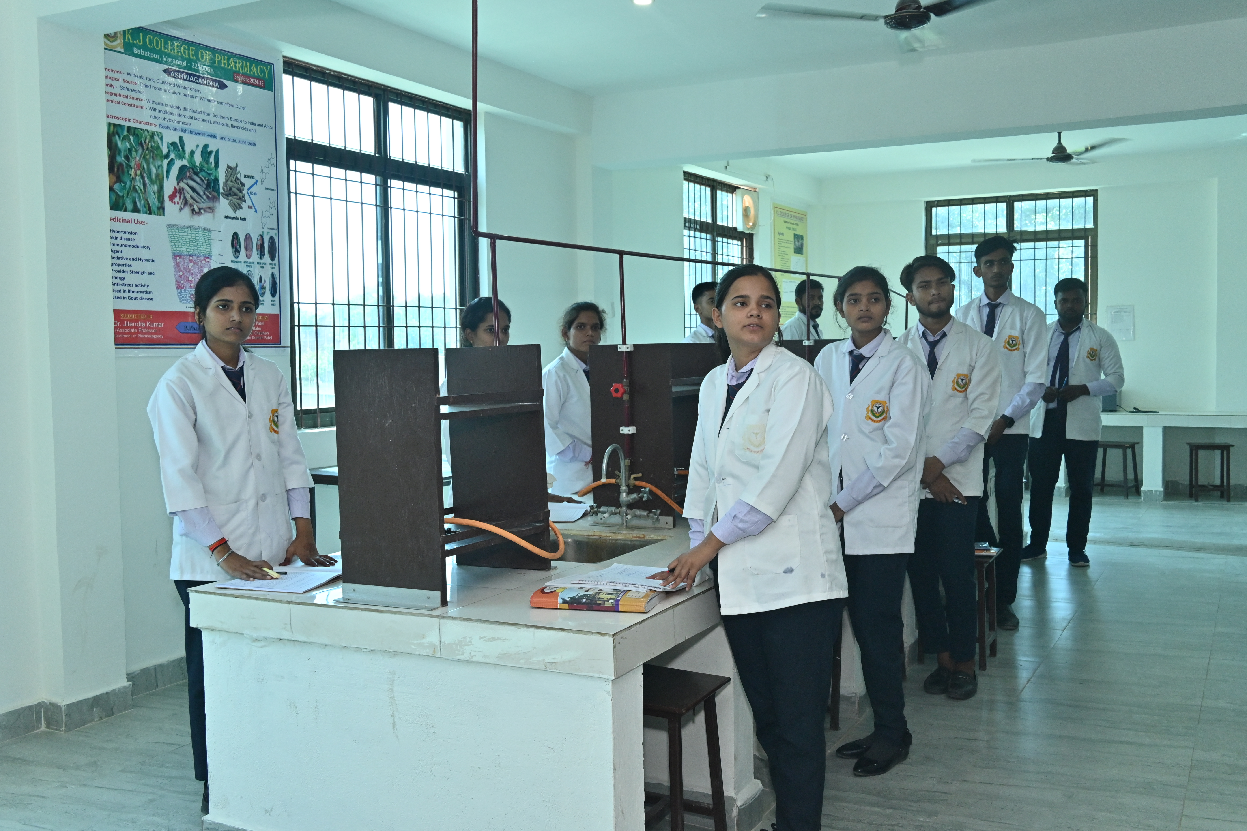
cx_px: 624
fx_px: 1169
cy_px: 416
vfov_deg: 39.1
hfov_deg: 56.1
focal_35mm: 34
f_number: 6.3
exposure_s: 1/125
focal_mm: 22.5
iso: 800
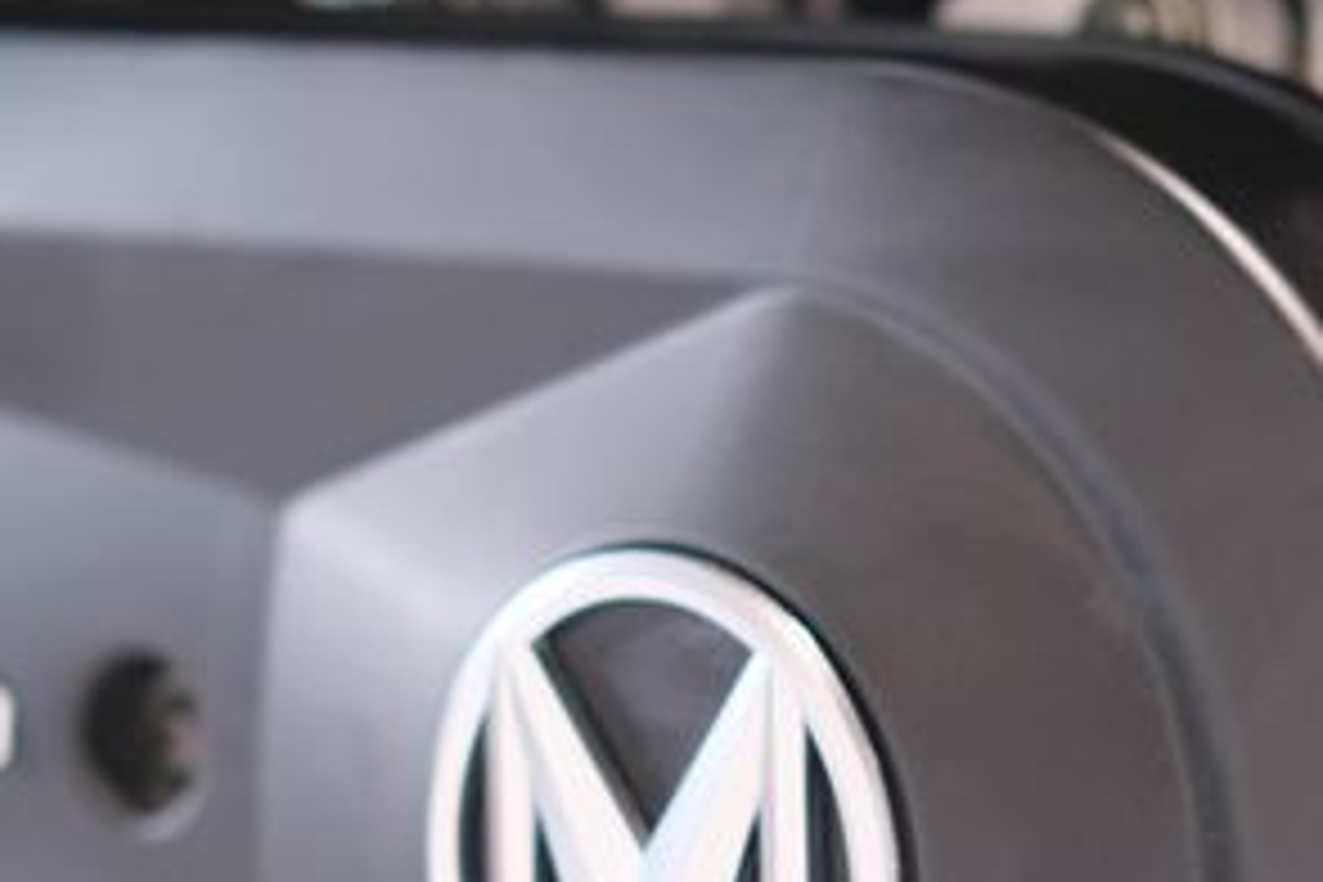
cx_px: 1179
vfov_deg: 11.2
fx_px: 4483
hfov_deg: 16.6
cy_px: 713
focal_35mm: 122
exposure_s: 1/80
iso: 320
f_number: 1.8
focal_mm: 23
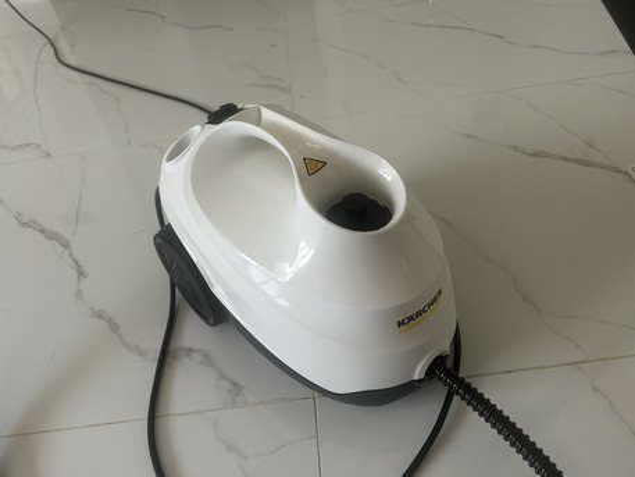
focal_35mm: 26
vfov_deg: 53.1
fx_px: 477
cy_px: 238
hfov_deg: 67.3
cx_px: 318
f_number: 1.5
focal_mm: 5.7
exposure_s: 1/70
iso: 125
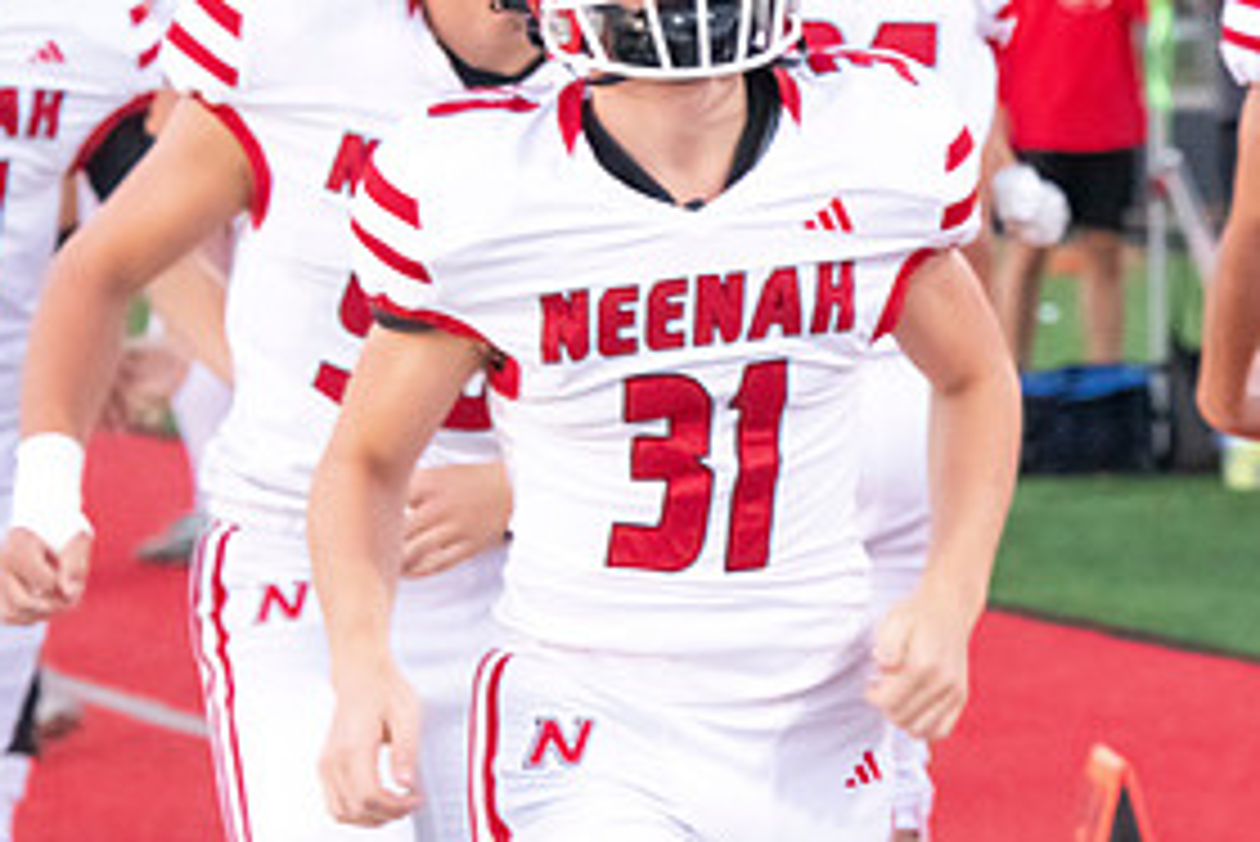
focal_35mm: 280
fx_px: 9805
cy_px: 367
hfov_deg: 7.3
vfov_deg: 4.9
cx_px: 1282
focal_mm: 135
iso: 10000
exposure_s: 1/640
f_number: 7.1
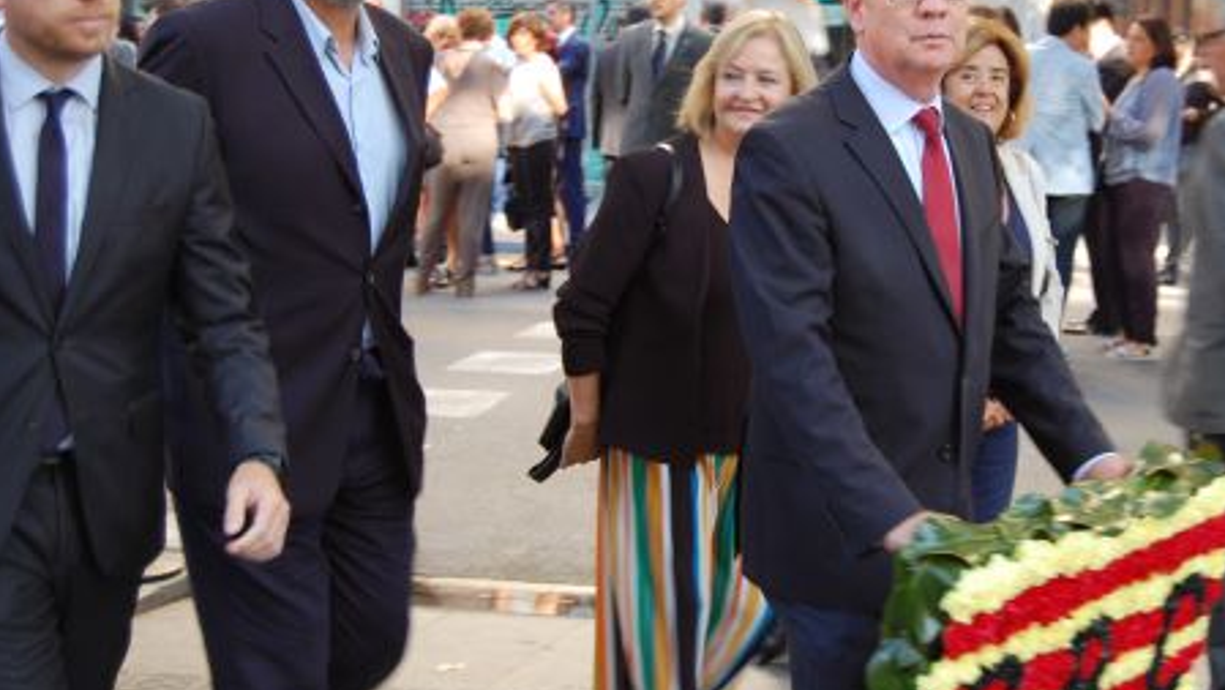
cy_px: 285
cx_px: 644
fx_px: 1917
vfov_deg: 20.4
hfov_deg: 35.4
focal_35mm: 59
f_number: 4.5
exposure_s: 1/30
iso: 400
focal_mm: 34
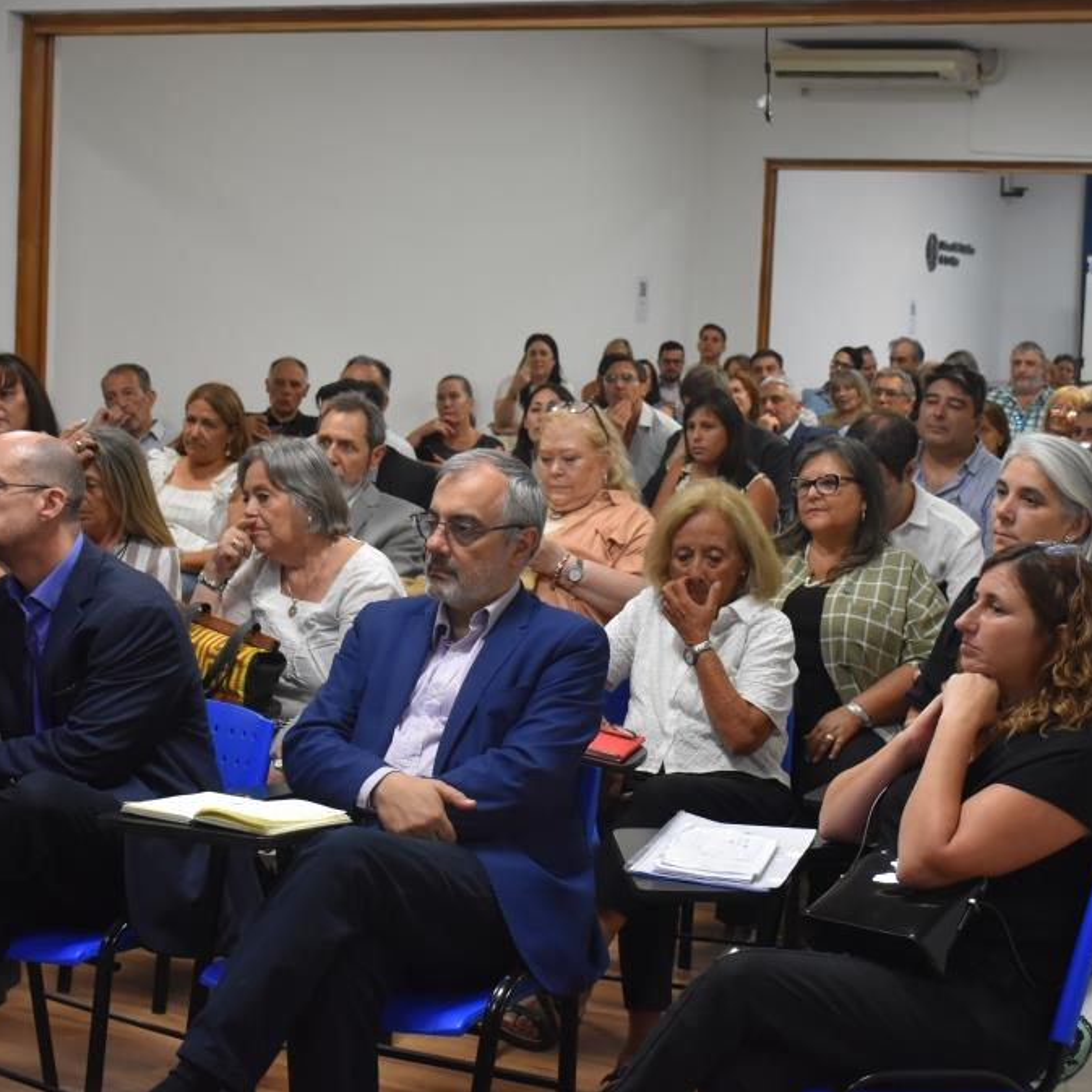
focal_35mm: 66
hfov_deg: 26.1
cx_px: 555
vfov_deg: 26.1
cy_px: 543
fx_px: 2356
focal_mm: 34
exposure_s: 1/100
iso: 1600
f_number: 5
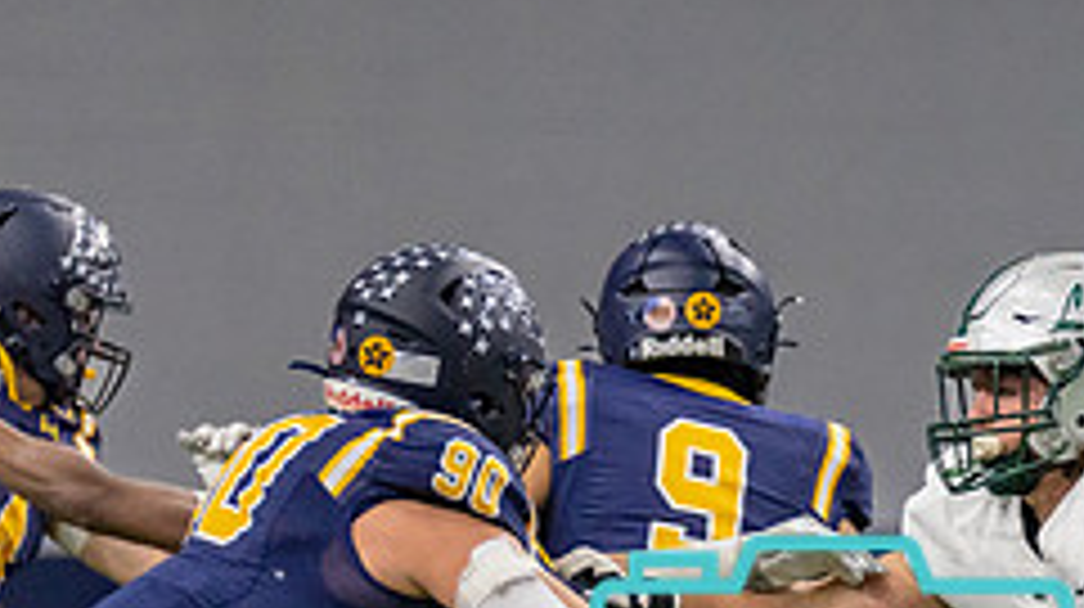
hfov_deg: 2.7
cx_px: 998
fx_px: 22972
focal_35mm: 800
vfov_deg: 1.5
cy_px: 896
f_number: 2.8
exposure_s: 1/1250
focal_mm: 200
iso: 1600
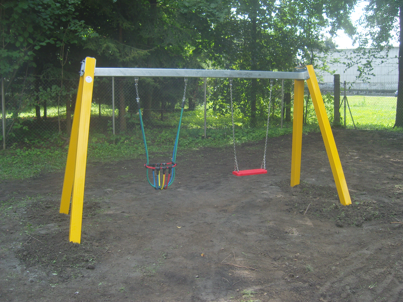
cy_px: 151
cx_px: 202
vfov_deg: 41.8
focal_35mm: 34
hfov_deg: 54.0
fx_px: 396
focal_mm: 7.3
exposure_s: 1/320
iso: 100
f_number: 2.8
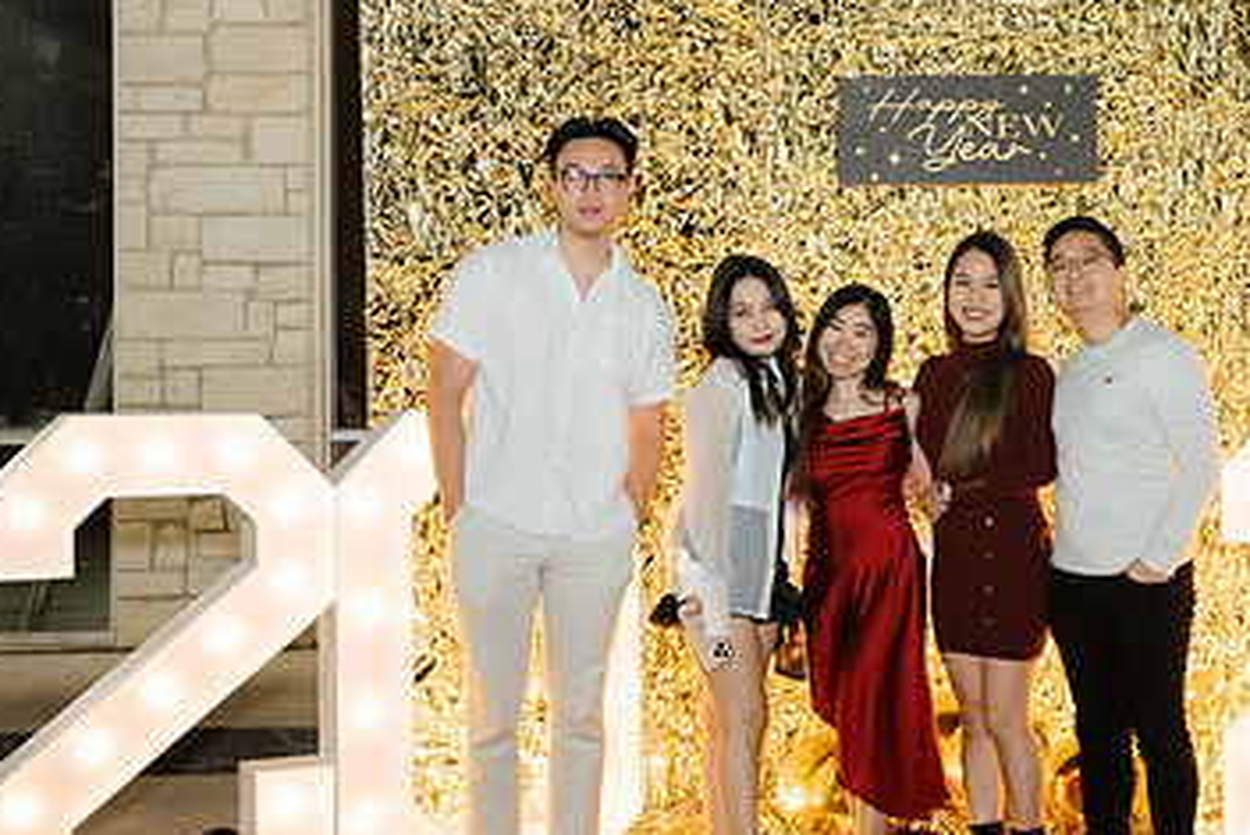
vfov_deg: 19.7
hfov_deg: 28.8
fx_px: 2397
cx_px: 948
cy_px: 364
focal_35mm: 69
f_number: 2.8
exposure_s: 1/160
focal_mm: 41.9
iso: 1000
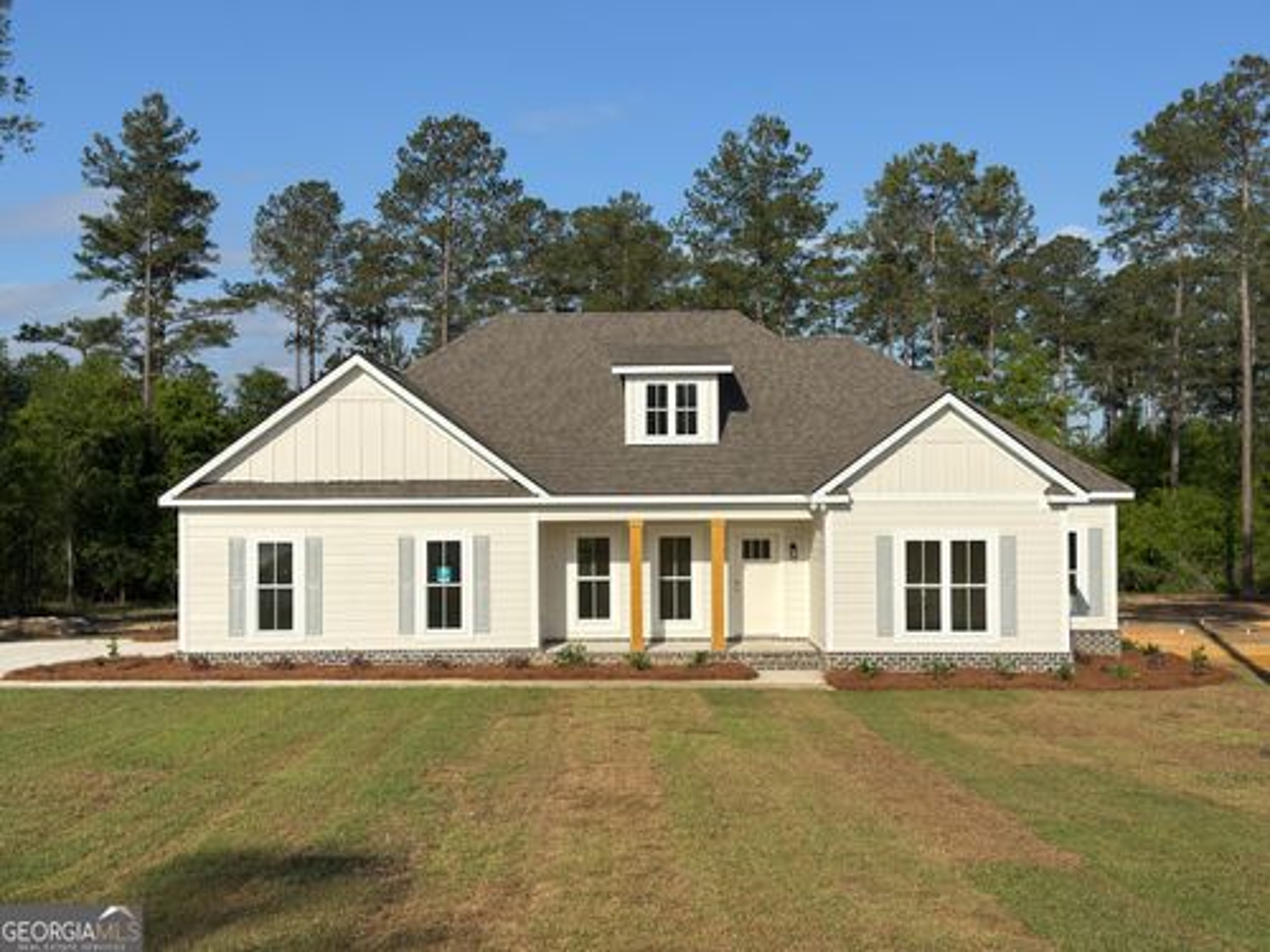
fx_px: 1431
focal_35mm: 39
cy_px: 476
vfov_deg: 36.8
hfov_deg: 47.9
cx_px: 635
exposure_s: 1/7299
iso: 64
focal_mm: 6.76
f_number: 1.78
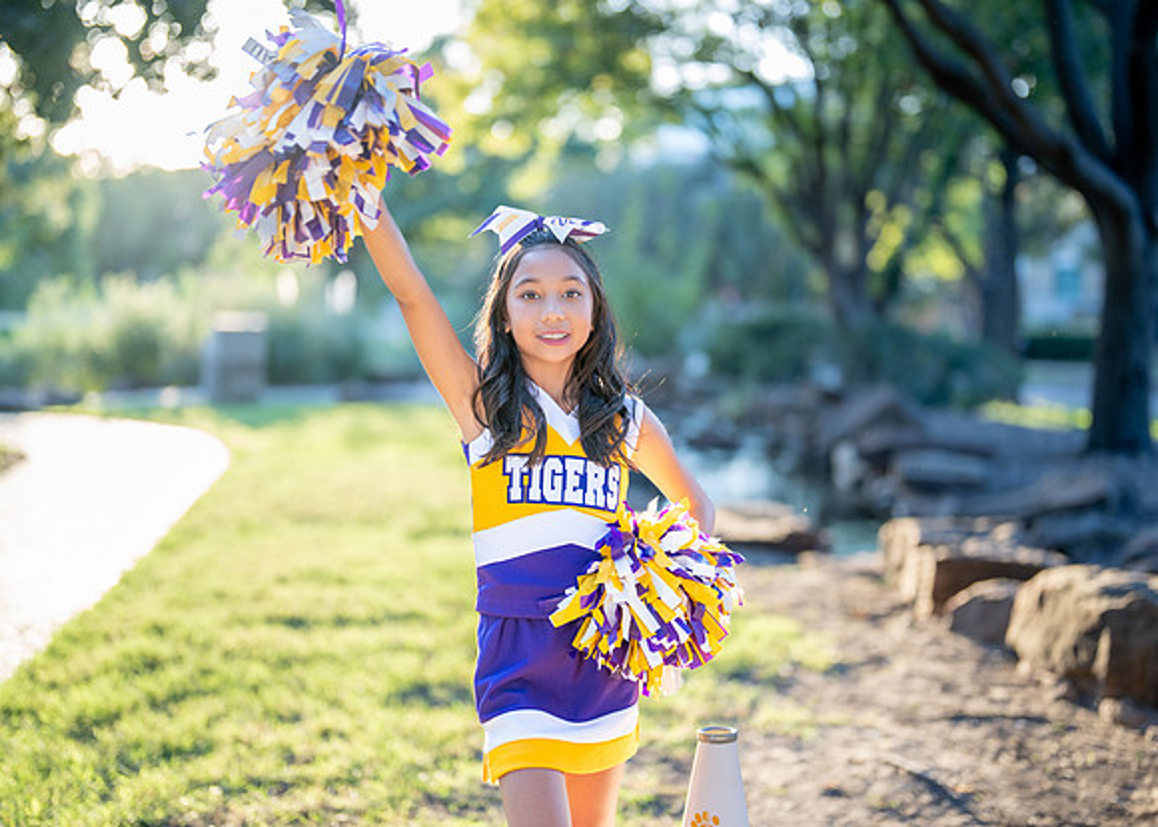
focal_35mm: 56
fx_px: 1834
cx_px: 579
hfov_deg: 35.1
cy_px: 435
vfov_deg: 25.4
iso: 250
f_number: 1.2
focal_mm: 50
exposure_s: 1/640
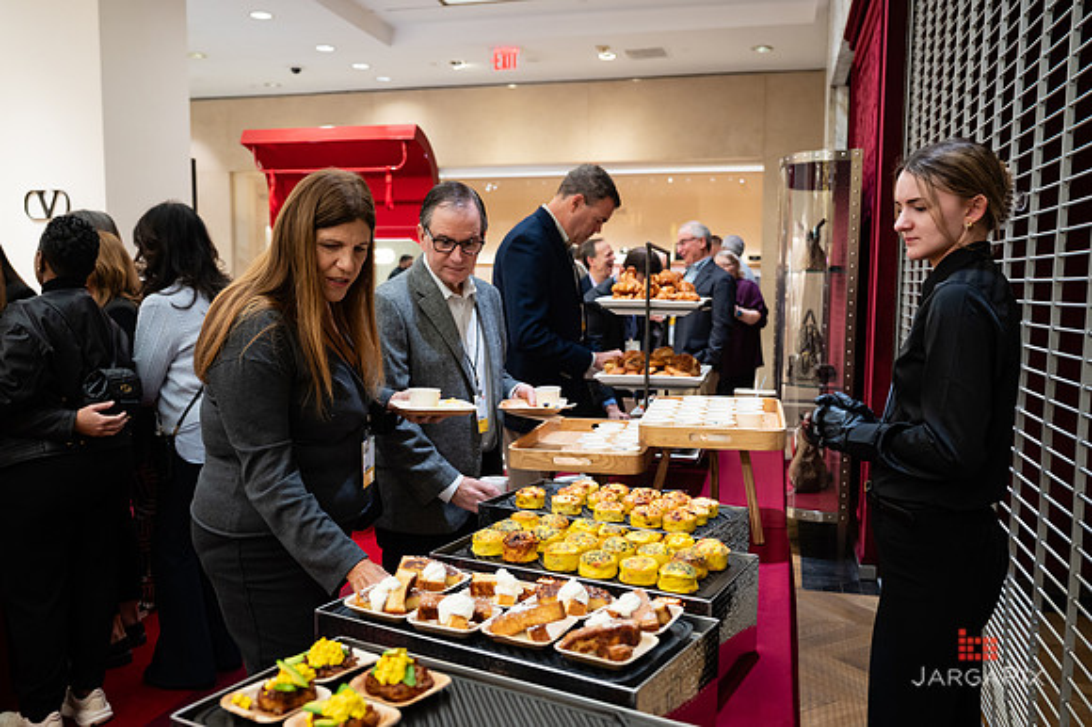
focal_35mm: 30
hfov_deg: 61.3
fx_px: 921
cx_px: 546
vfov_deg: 43.1
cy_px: 364
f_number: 3.2
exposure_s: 1/160
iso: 1250
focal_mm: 29
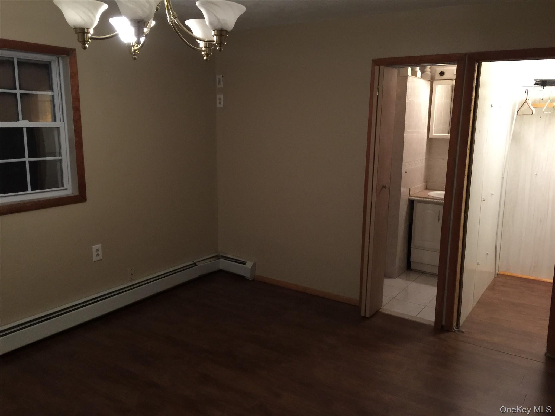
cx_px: 278
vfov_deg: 48.2
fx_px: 465
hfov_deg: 61.7
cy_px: 208
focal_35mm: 29
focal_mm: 4.15
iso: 80
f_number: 2.2
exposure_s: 1/4
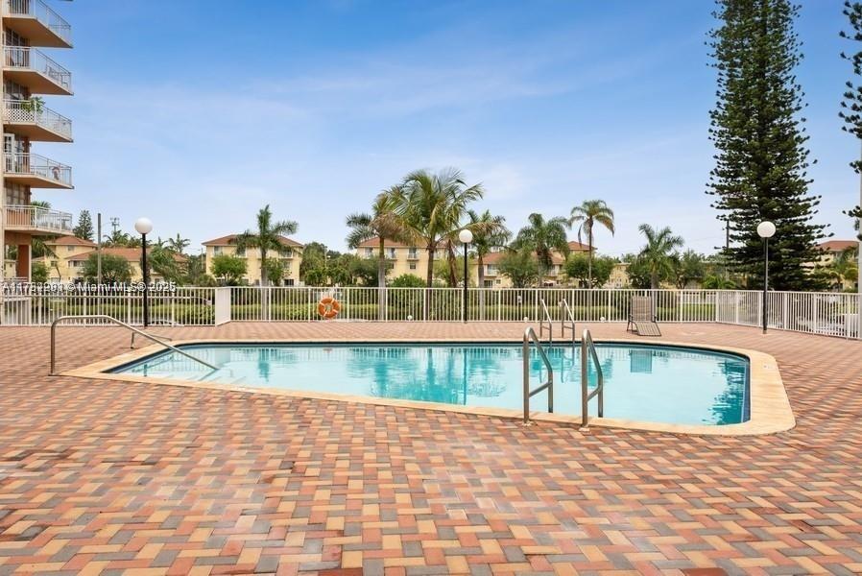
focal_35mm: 28
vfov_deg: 46.5
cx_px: 431
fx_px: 671
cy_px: 288
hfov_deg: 65.4
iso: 250
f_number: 8
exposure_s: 1/1250
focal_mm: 28
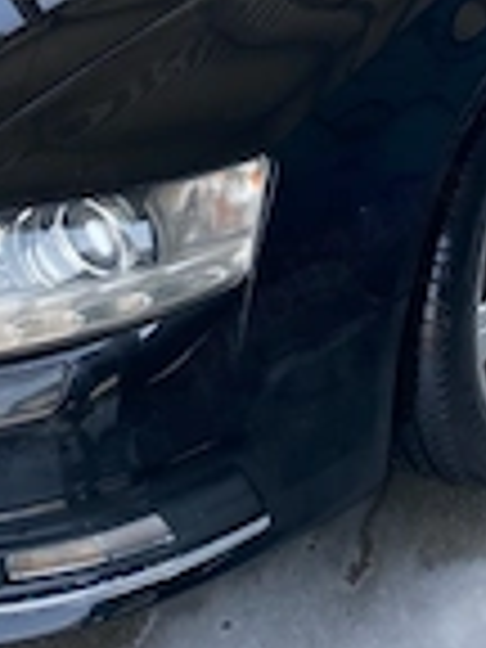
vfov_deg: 25.5
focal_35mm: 72
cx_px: 414
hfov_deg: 20.1
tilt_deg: -20.8
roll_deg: +6.1
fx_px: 1348
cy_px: -27
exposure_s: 1/288
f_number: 1.8
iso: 32
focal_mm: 4.25
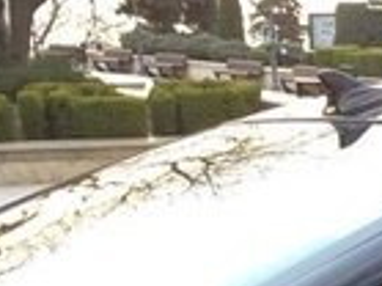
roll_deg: -1.3
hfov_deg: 13.3
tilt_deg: -20.5
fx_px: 1522
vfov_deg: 9.9
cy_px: 590
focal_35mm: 138
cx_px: 627
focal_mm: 4.15
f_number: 2.2
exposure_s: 1/33
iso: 50
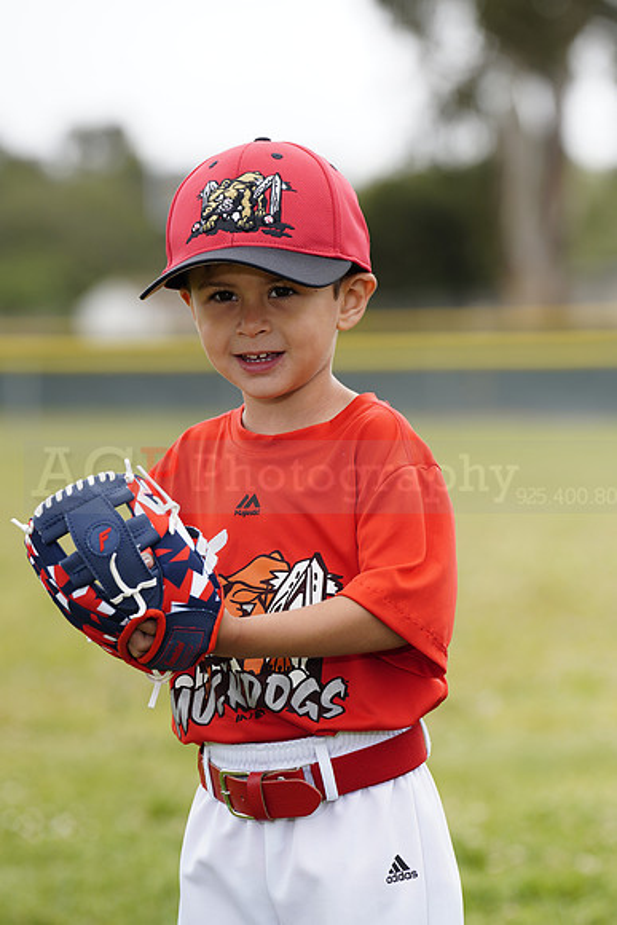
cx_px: 308
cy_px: 462
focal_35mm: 200
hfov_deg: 6.9
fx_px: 5138
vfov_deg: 10.3
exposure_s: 1/250
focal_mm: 200
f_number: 5.6
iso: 100
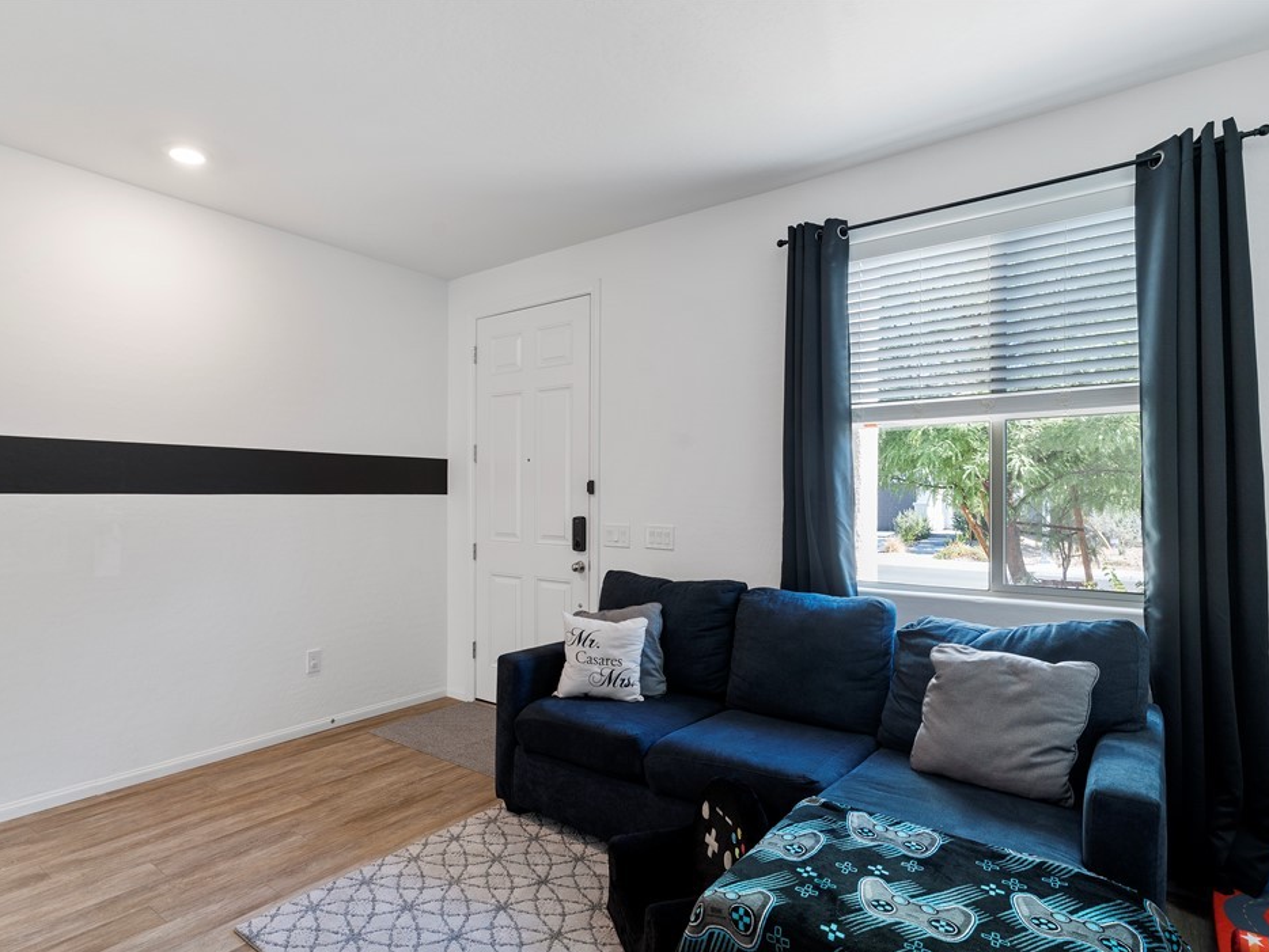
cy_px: 488
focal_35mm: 19
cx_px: 561
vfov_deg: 68.7
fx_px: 697
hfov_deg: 84.3
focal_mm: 17
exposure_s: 1/1.25
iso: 400
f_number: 8
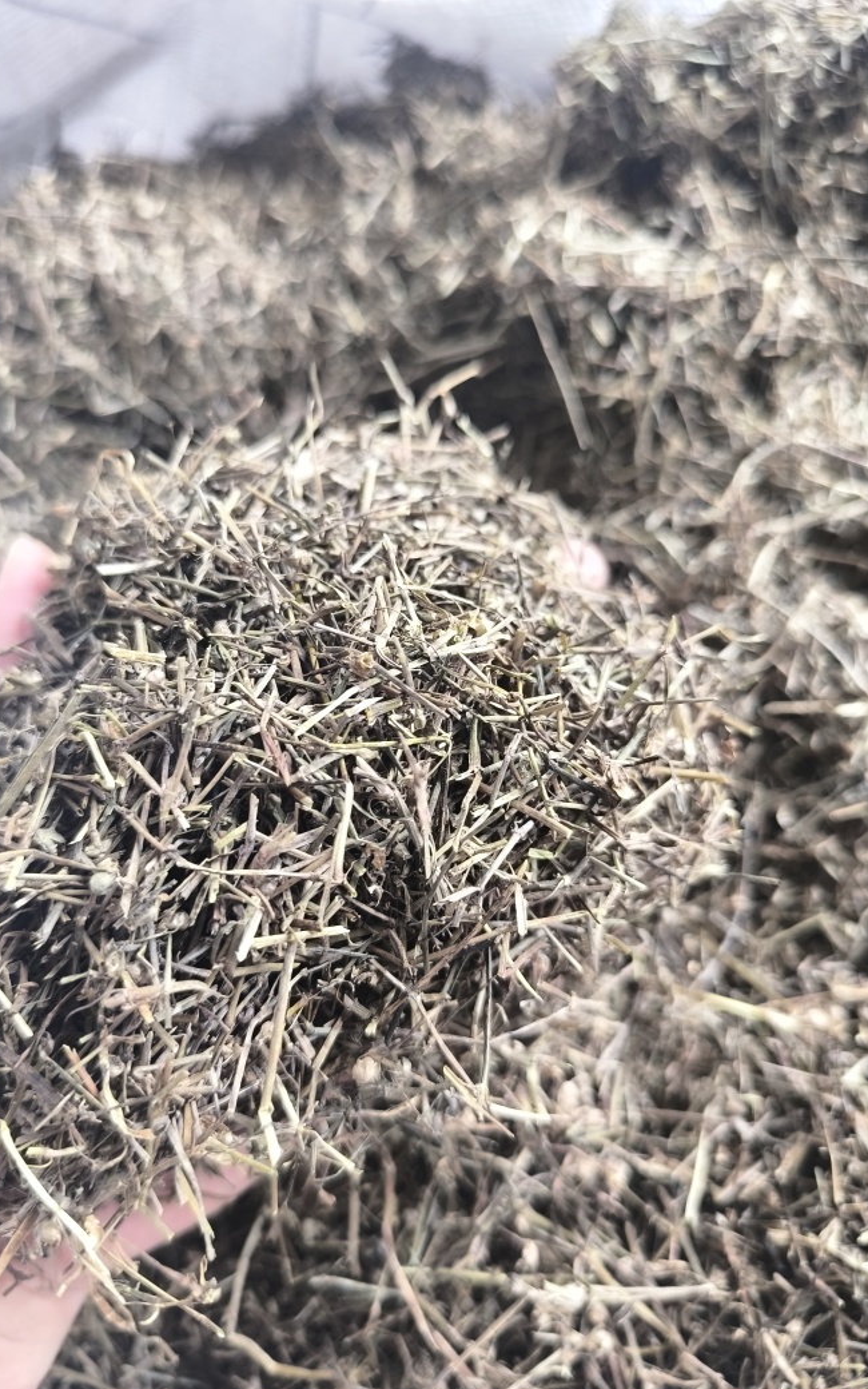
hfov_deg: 49.2
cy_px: 711
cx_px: 390
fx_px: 946
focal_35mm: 25
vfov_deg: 72.5
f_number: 1.65
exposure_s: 1/100
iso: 200
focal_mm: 6.14
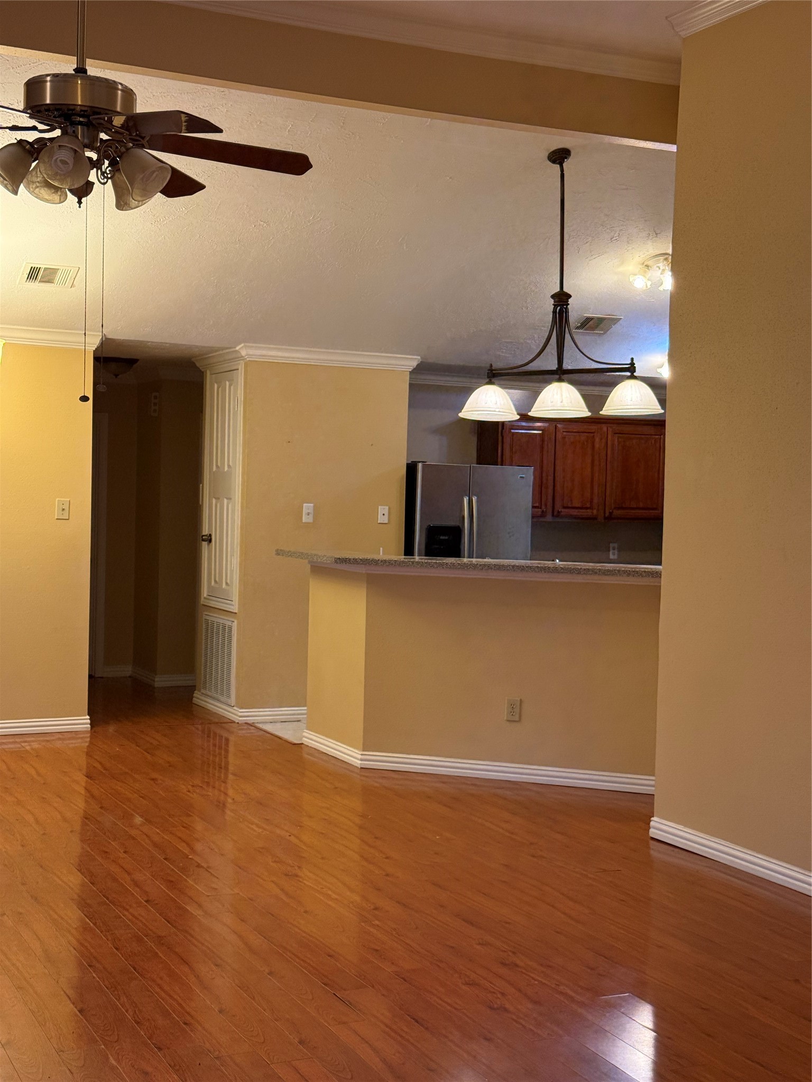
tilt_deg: -1.6
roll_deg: -2.6
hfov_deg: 30.3
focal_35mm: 48
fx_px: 1501
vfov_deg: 39.7
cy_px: 541
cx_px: 406
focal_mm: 6.76
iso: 200
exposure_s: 1/60
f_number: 1.78
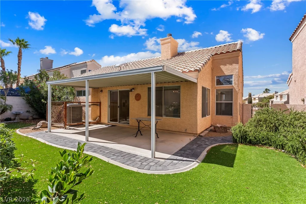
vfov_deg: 70.4
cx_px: 153
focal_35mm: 17
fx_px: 144
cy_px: 102
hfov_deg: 93.3
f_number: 8
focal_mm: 17
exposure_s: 1/3200
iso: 400
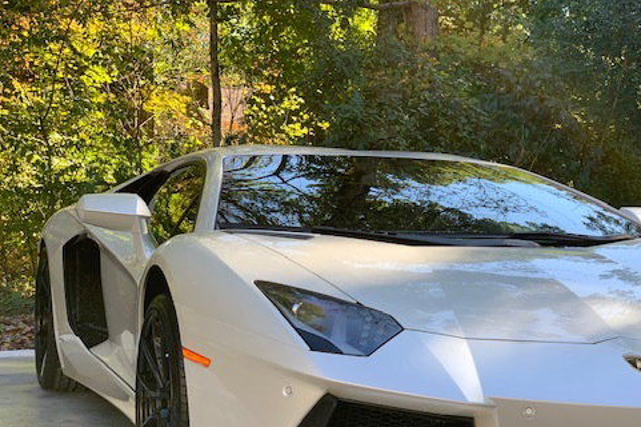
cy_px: 312
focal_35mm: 72
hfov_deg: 27.9
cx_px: 420
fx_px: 1281
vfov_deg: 18.8
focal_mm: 6
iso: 16
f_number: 2.4
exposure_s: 1/144
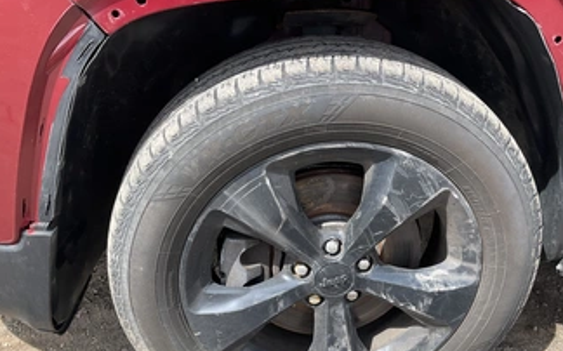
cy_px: 235
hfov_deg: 51.4
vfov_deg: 33.2
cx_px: 323
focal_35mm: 38
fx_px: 583
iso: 25
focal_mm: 3
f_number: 1.8
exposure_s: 1/534
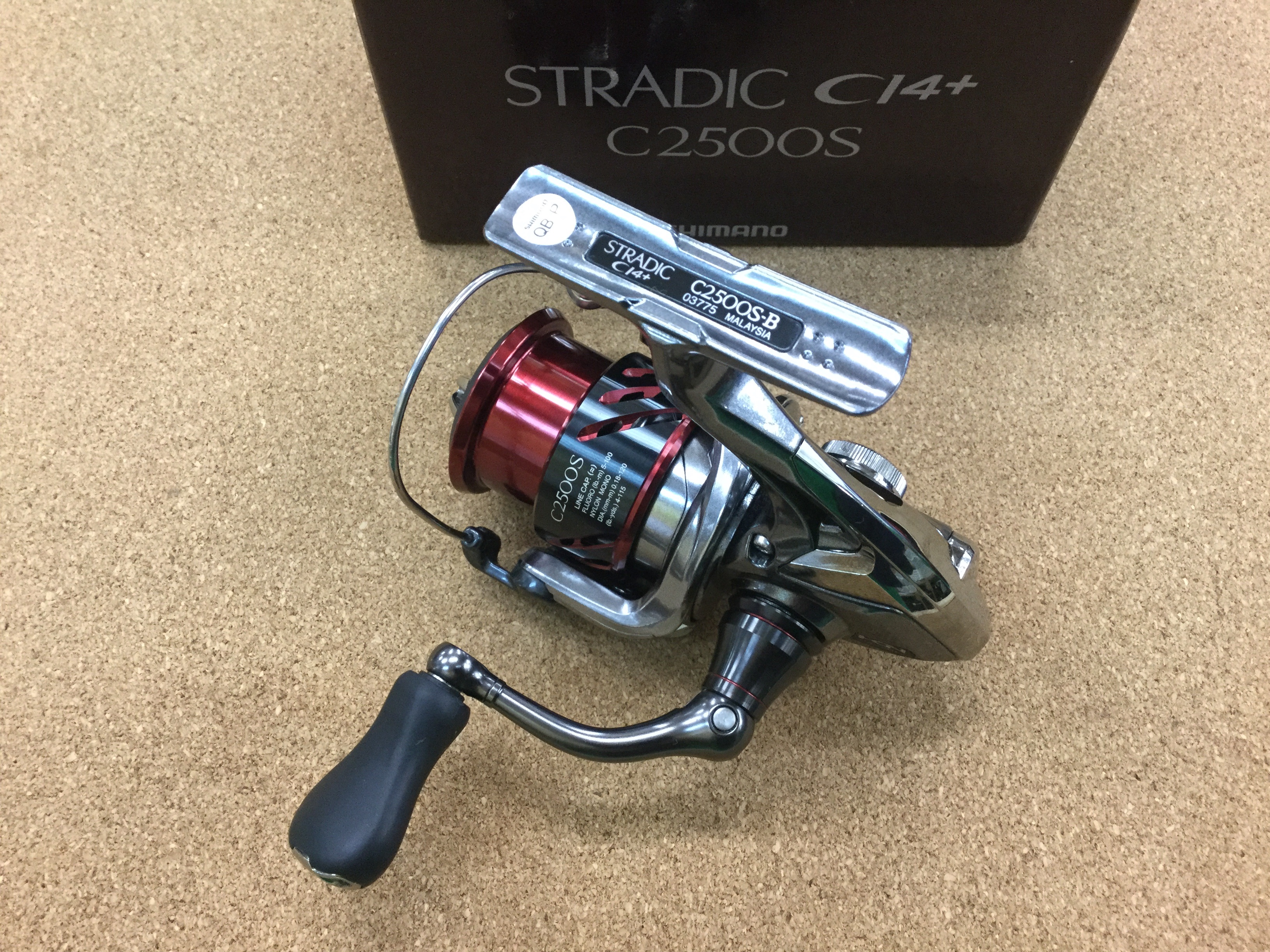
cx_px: 635
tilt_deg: -66.4
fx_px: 1137
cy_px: 476
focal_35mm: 31
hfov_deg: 58.4
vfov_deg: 45.4
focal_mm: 3.3
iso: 125
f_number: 2.4
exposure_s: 1/30
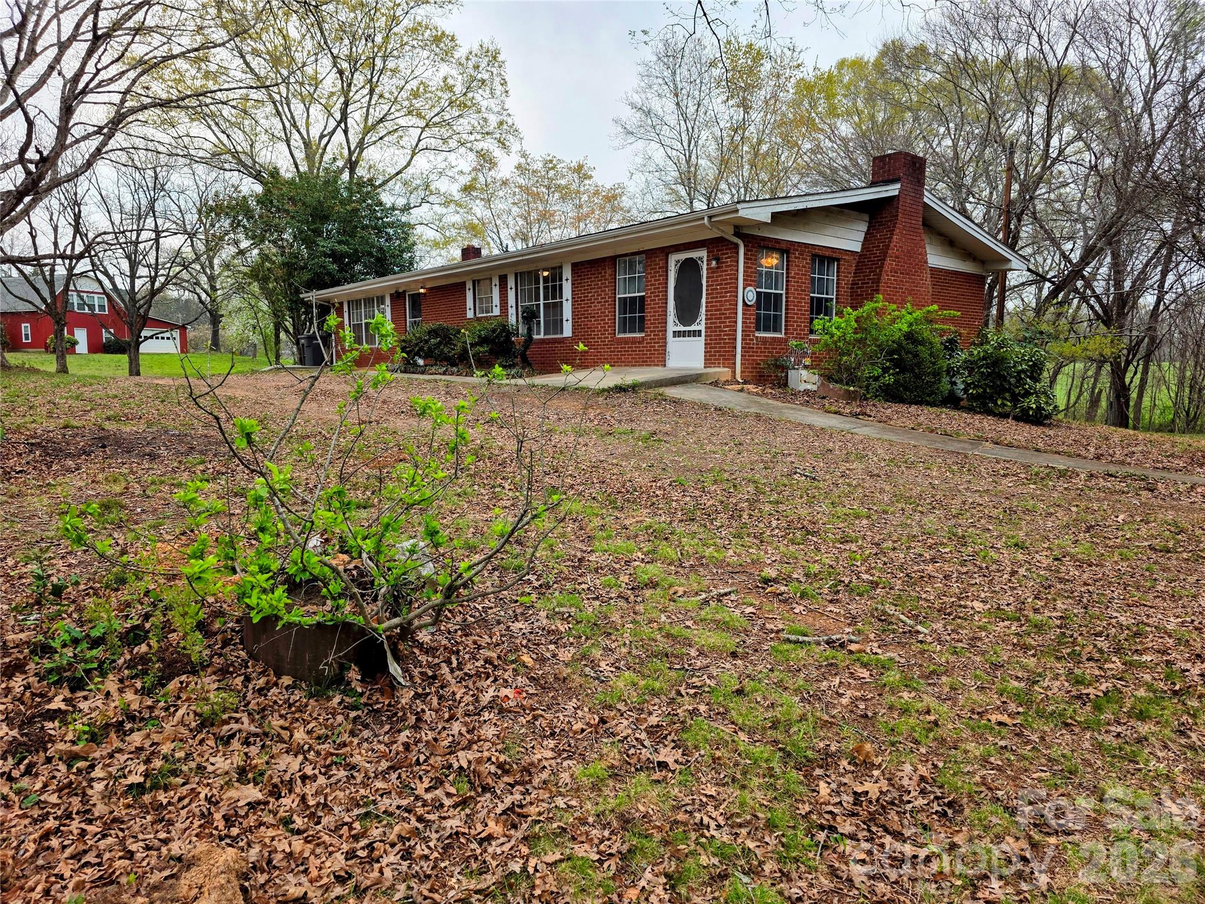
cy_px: 452
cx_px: 602
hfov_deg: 73.9
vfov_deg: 58.9
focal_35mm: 23
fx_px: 801
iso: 80
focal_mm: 6.3
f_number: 1.7
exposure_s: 1/1332
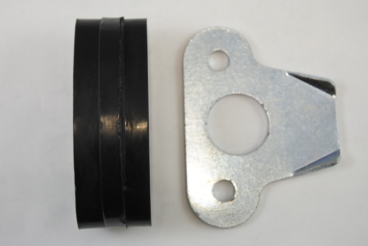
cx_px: 171
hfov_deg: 30.5
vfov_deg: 20.6
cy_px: 115
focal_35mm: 66
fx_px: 675
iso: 400
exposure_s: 1/160
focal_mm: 21
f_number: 4.8
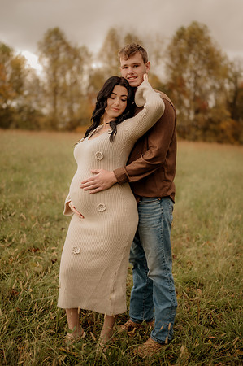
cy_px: 183
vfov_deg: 39.6
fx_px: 507
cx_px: 122
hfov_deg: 26.9
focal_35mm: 50
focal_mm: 50
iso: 200
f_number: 1.8
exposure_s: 1/320
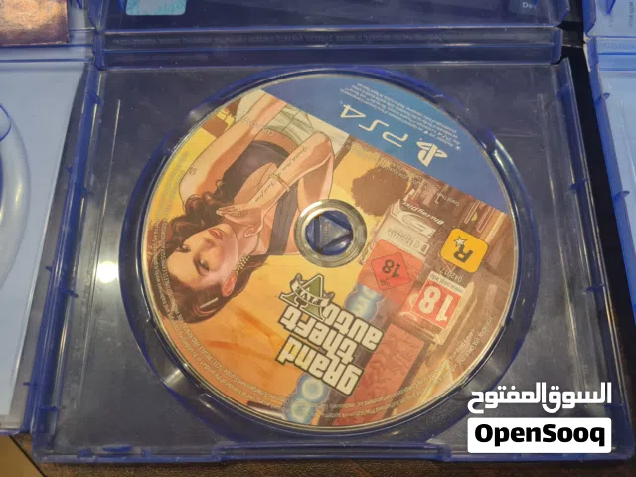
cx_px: 318
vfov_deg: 53.1
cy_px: 238
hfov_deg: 67.3
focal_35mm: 26
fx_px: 478
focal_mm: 5.4
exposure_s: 1/50
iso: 125
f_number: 1.8
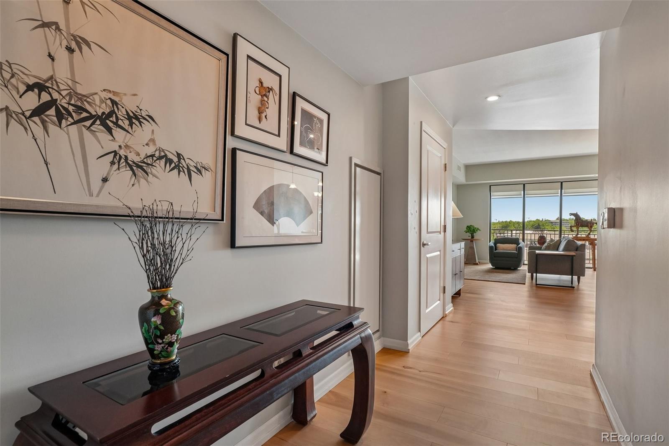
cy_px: 223
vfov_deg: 72.0
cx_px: 334
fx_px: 307
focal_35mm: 16
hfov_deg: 95.0
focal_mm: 11
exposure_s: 1/20
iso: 500
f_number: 8
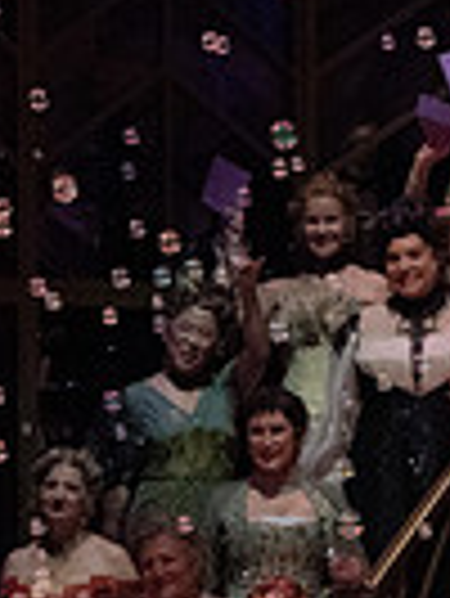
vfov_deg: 3.5
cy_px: 555
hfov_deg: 2.6
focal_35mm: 563
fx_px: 9743
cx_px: 855
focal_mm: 134
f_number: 16
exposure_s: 1/400
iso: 12800
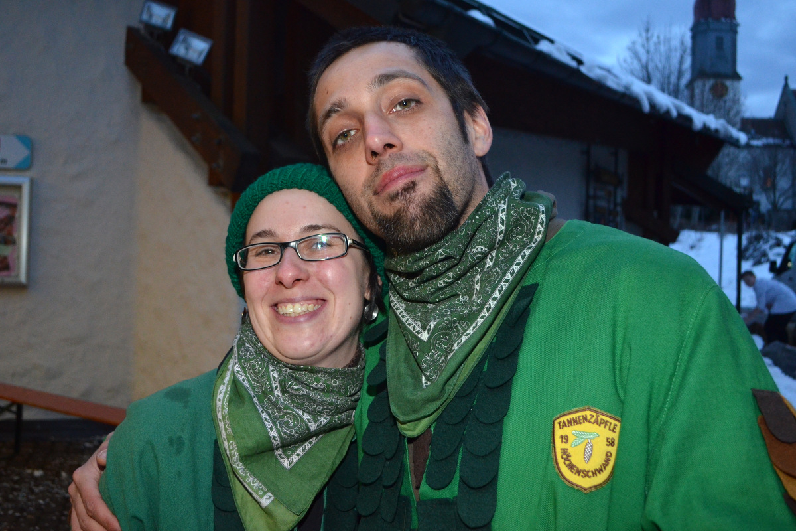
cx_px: 398
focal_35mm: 30
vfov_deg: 43.6
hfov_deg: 61.9
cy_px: 266
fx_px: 663
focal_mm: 20
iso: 1400
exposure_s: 1/60
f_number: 4
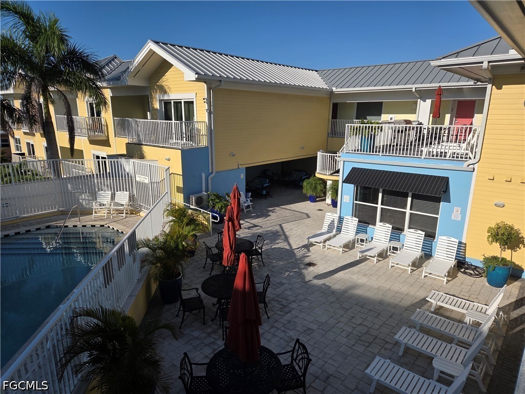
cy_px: 197
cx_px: 262
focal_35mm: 23
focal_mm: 5.4
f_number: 1.8
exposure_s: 1/7891
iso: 64
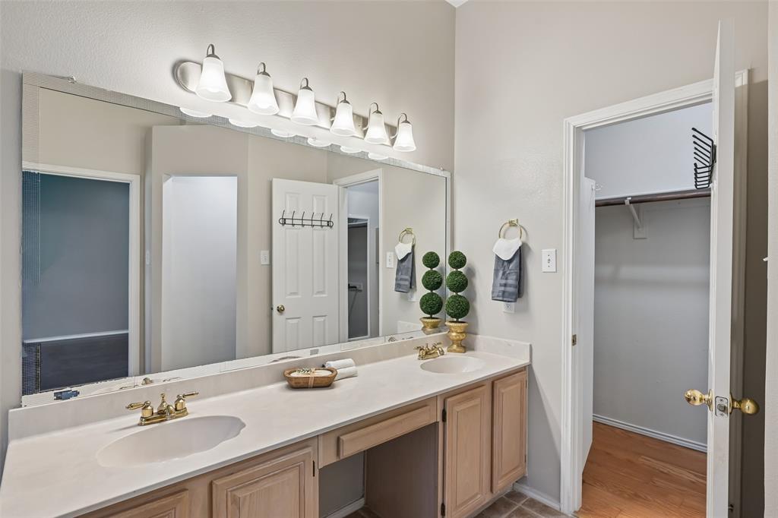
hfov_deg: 90.0
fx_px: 389
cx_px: 389
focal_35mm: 18
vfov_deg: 67.3
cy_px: 259
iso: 400
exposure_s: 1/30
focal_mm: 18
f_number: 8
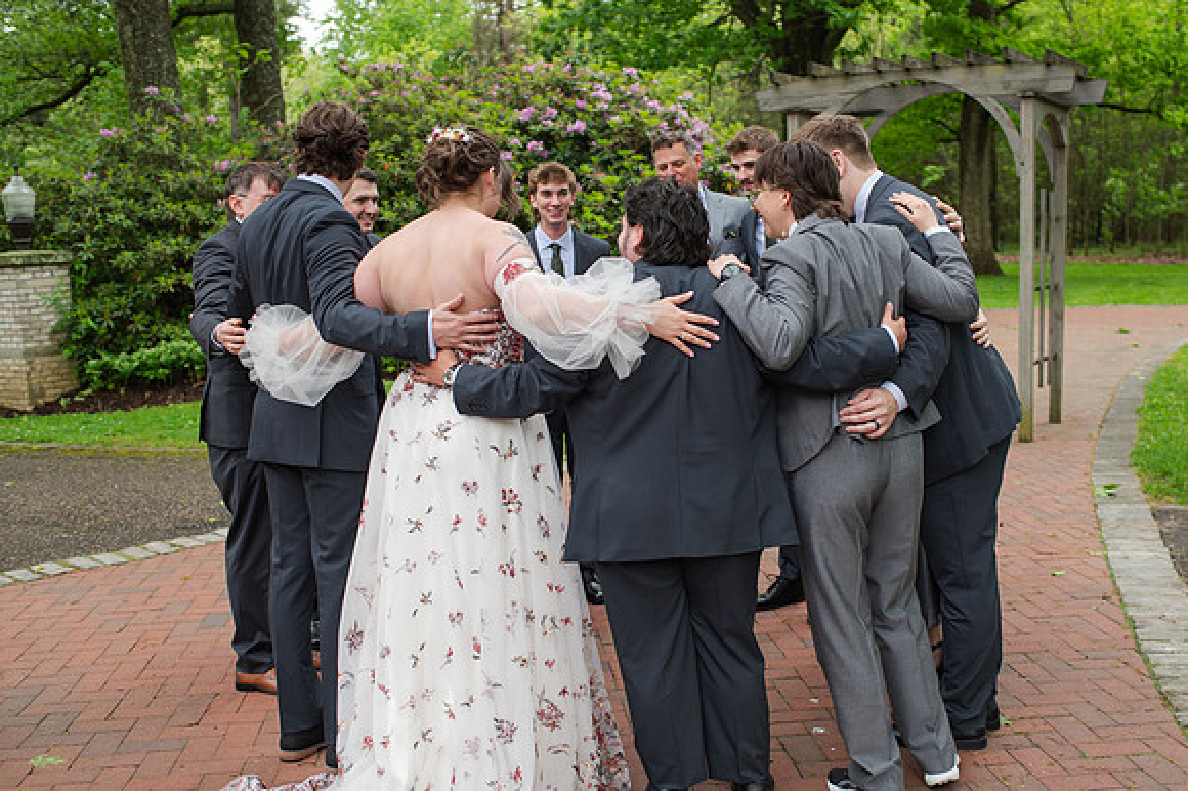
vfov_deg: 33.8
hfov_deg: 49.0
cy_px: 395
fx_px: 1300
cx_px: 646
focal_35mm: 39
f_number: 3.5
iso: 100
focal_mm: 35
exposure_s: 1/250
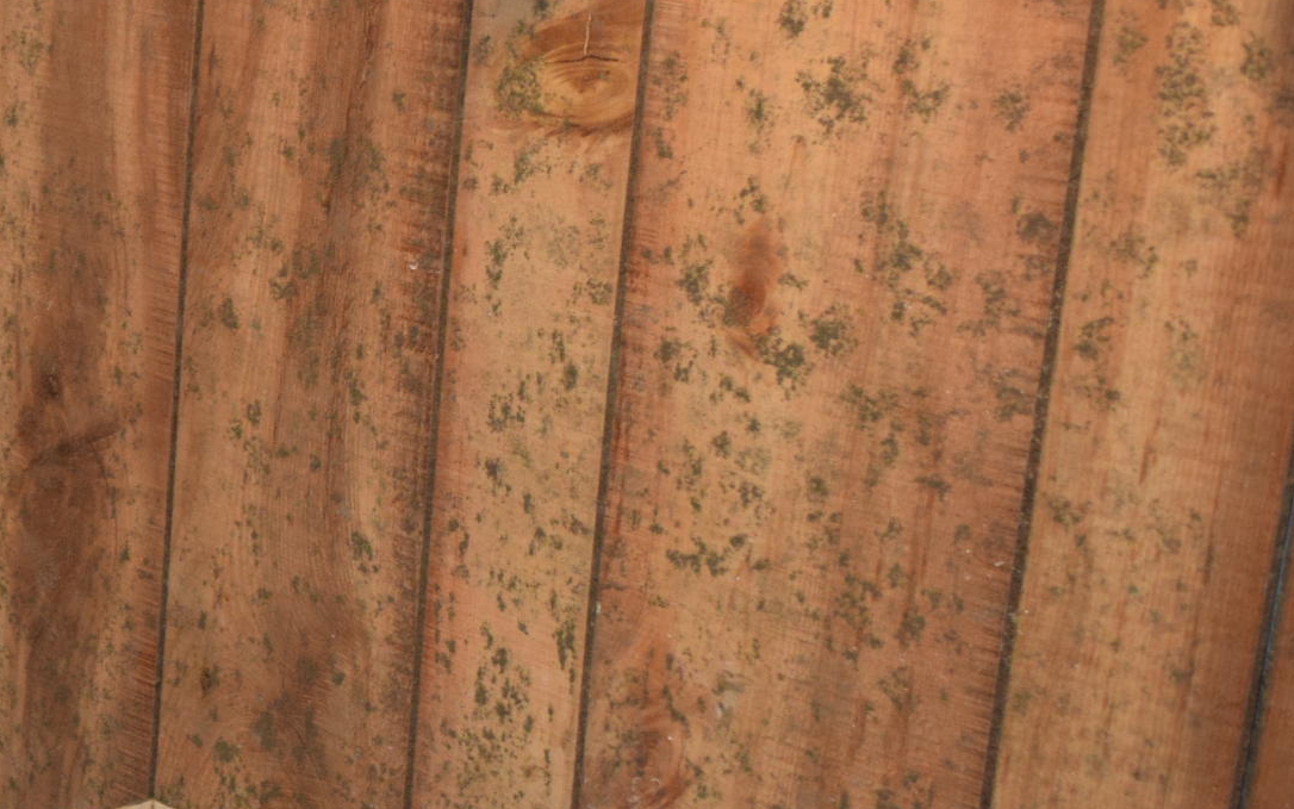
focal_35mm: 76
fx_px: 2680
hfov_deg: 24.4
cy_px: 326
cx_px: -290
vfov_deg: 17.2
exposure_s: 1/100
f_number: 5
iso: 800
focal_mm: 18
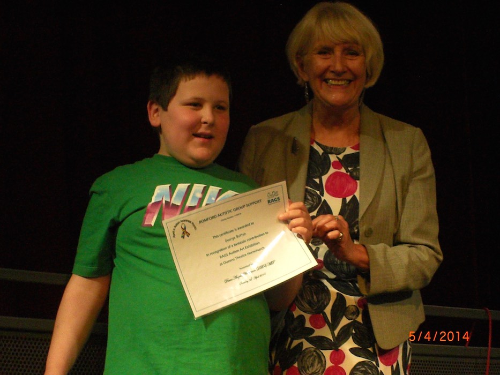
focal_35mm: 114
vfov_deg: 13.0
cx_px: 250
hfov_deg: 17.3
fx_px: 1647
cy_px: 188
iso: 1600
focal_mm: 23.7
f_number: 5.1
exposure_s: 1/320
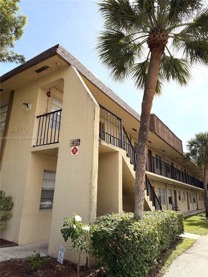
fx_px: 192
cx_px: 104
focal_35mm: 24
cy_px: 138
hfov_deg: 56.8
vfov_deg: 71.6
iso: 80
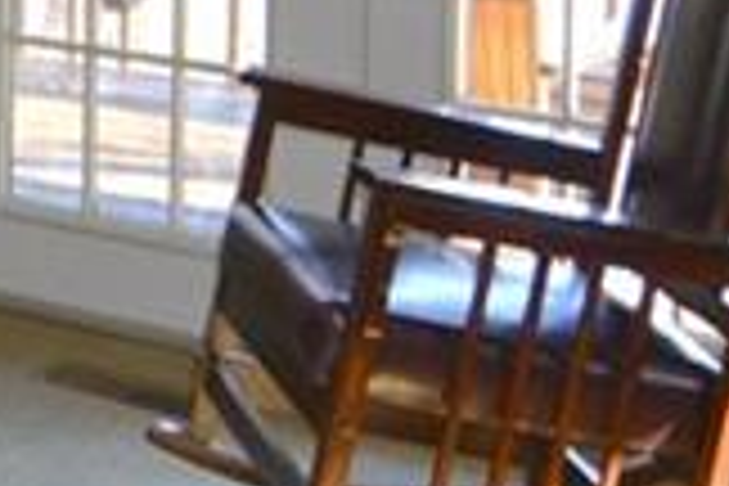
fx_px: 4596
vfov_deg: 6.0
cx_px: -243
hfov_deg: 8.9
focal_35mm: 227
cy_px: -324
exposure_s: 1/60
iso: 400
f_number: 4
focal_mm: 24
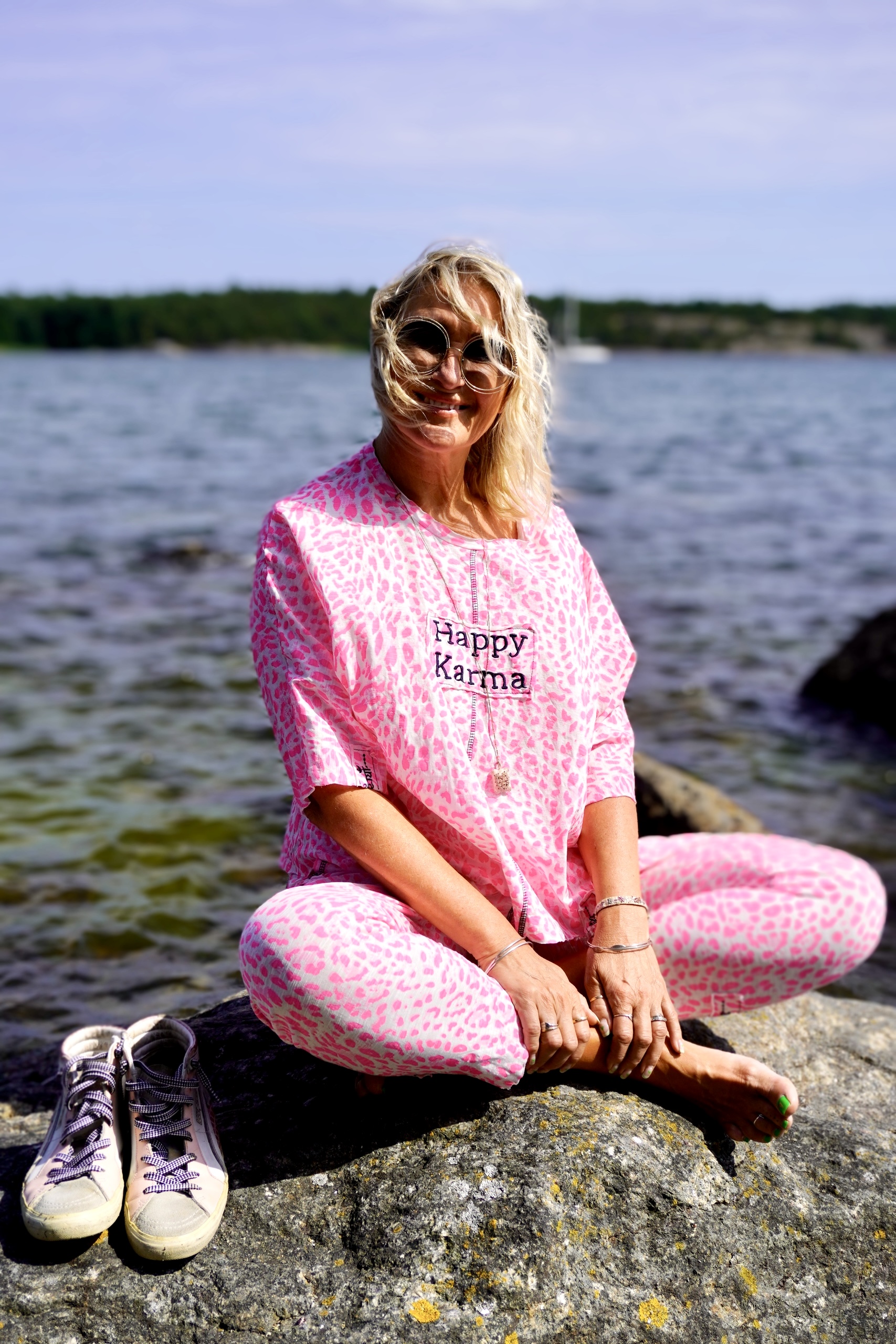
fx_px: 1624
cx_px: 448
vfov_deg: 45.0
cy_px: 672
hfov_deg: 30.9
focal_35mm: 44
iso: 100
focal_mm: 29
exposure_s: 1/1250
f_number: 5.6
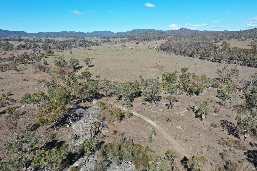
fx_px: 200
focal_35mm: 28
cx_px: 128
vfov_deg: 46.4
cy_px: 86
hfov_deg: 65.5
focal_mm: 10.26
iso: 100
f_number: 5.6
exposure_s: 1/400
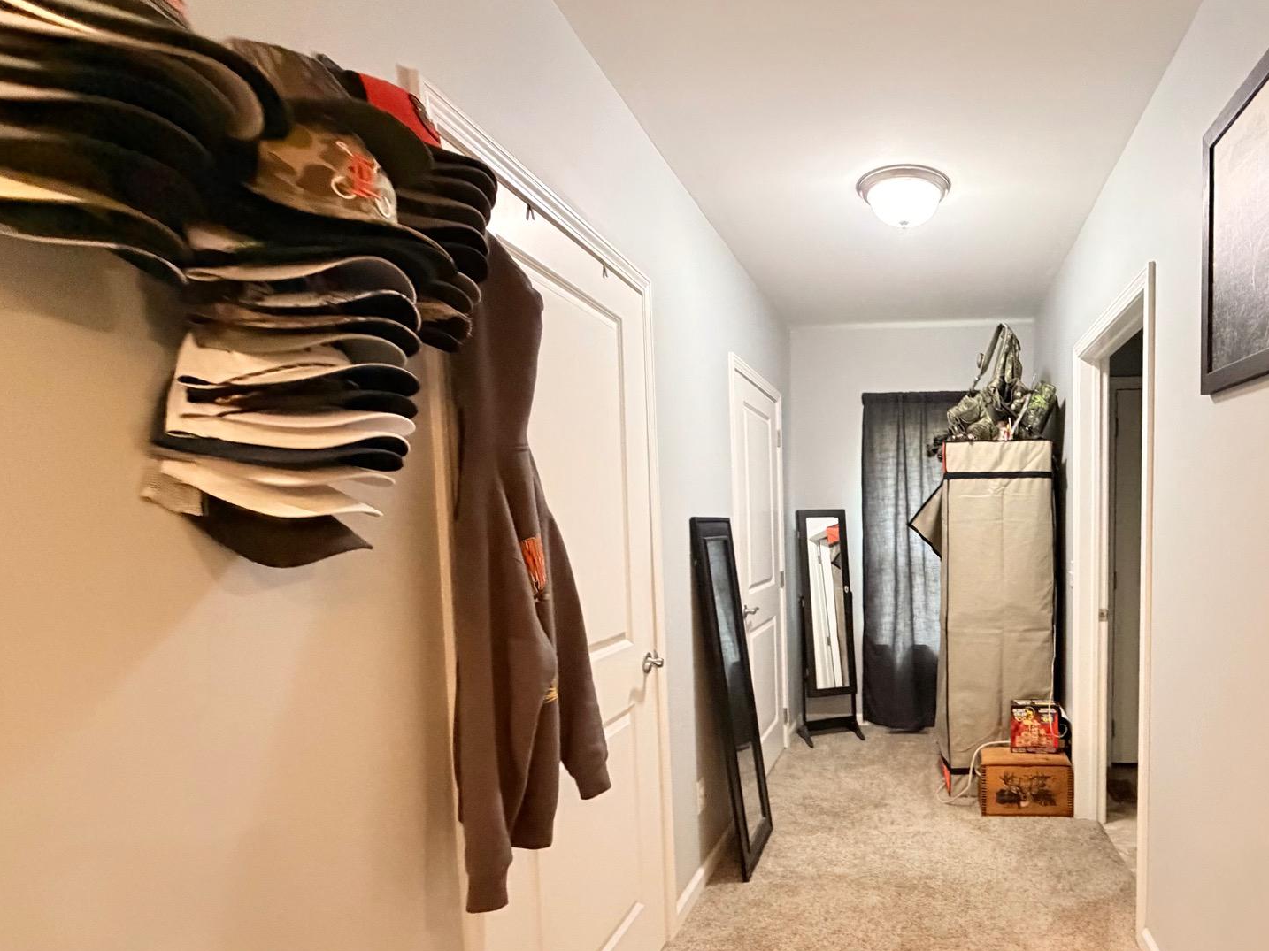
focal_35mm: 20
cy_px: 580
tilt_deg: -6.8
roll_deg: +1.6
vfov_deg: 65.2
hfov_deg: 77.9
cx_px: 890
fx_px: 733
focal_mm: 2.22
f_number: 2.2
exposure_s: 1/60
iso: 800
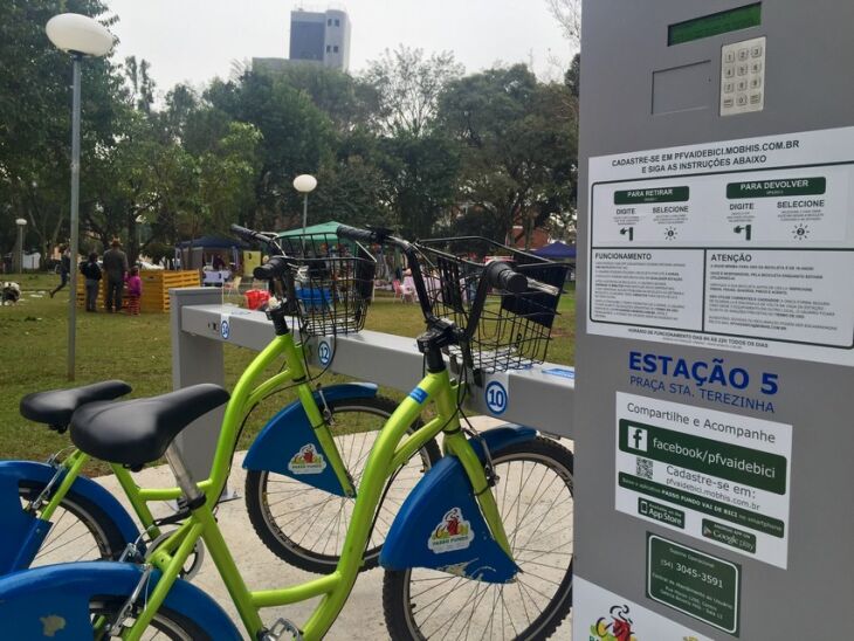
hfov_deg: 61.6
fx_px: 716
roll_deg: -4.8
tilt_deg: -4.3
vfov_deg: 48.3
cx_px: 427
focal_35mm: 29
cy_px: 320
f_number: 2.2
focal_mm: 4.15
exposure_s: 1/542
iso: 32
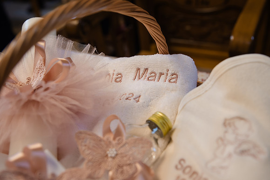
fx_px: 314
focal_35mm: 42
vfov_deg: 31.9
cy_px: 94
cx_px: 142
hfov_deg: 46.5
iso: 640
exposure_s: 1/125
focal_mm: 40
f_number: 3.5
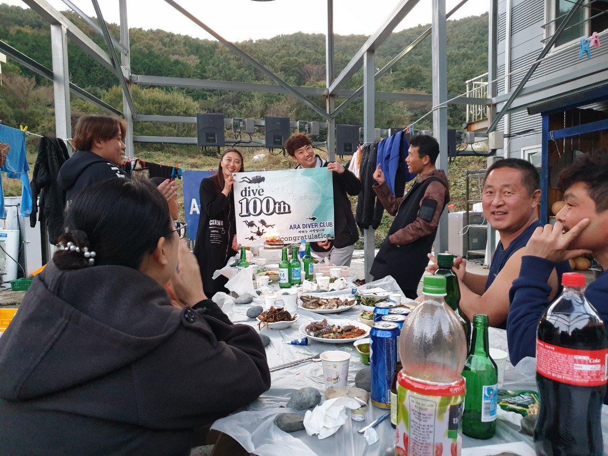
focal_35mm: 26
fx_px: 457
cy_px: 228
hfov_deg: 67.3
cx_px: 304
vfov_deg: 53.1
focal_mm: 4.3
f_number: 1.5
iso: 400
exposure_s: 1/60.2
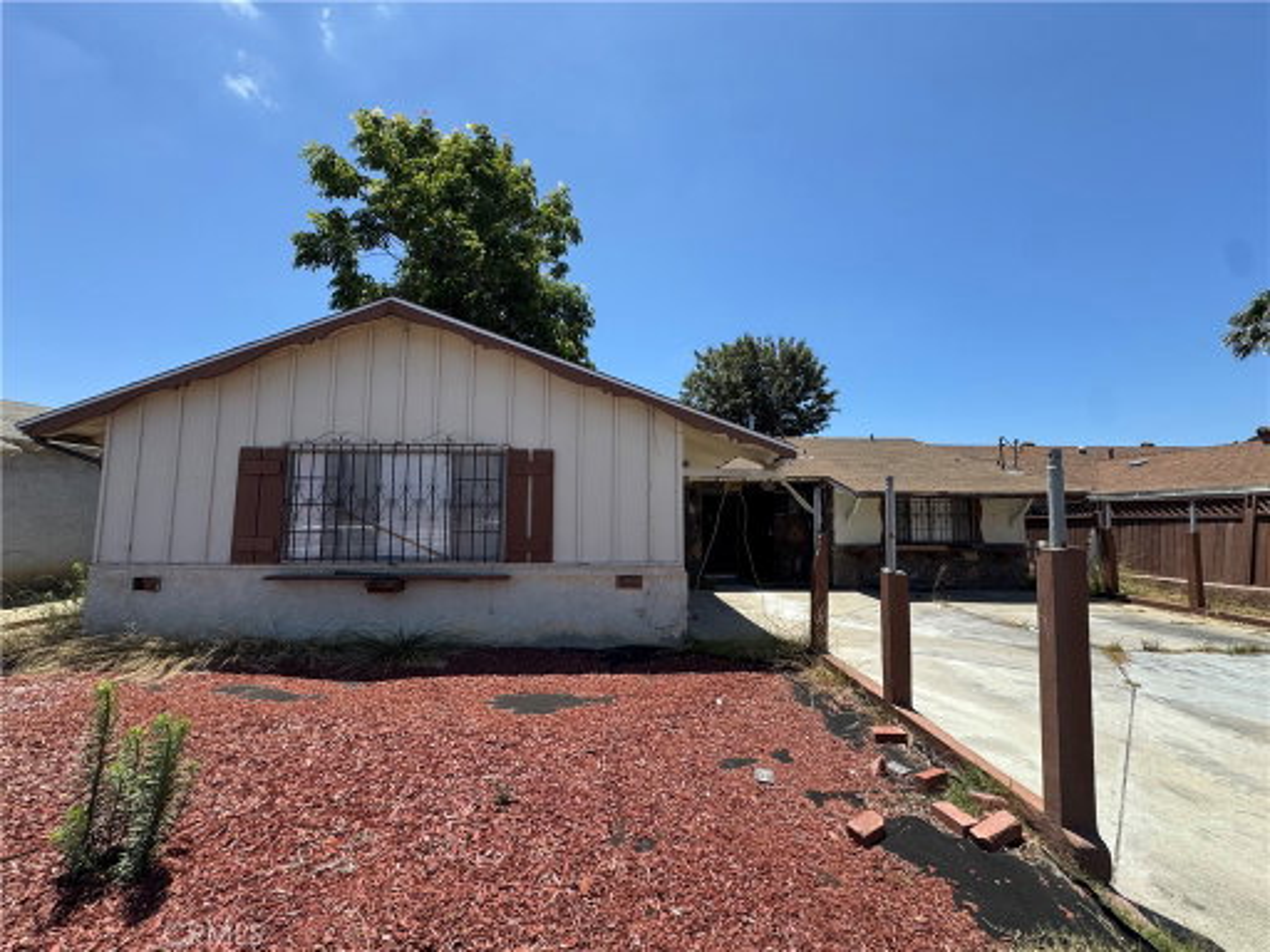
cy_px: 476
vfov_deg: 85.7
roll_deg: -0.2
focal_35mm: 14
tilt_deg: +5.7
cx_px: 635
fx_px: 514
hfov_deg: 102.1
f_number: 2.2
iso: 50
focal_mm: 2.22
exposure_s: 1/1346
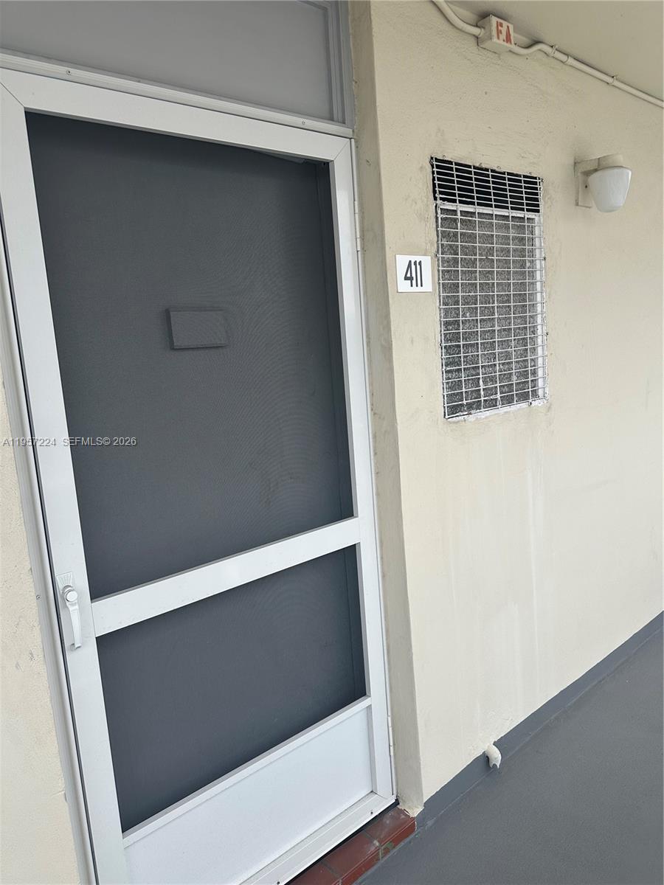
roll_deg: +2.6
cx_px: 332
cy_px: 442
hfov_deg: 56.8
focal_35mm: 24
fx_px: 614
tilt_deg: -7.4
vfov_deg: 71.6
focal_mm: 6.86
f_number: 1.78
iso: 80
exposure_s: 1/680
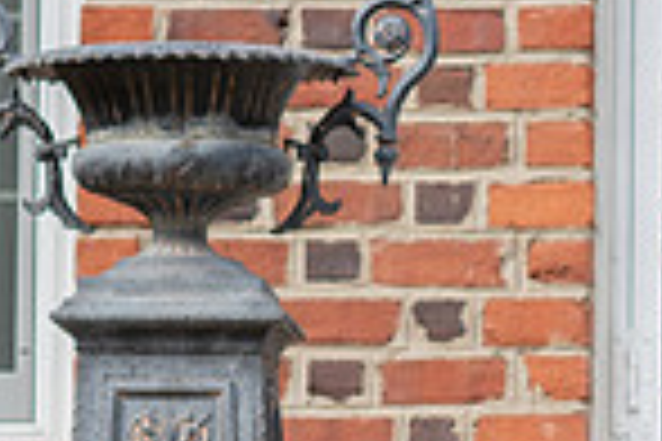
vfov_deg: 3.2
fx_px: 7851
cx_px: 1101
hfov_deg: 4.8
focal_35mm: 427
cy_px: 144
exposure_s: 1/640
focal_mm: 85
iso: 80
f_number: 3.2
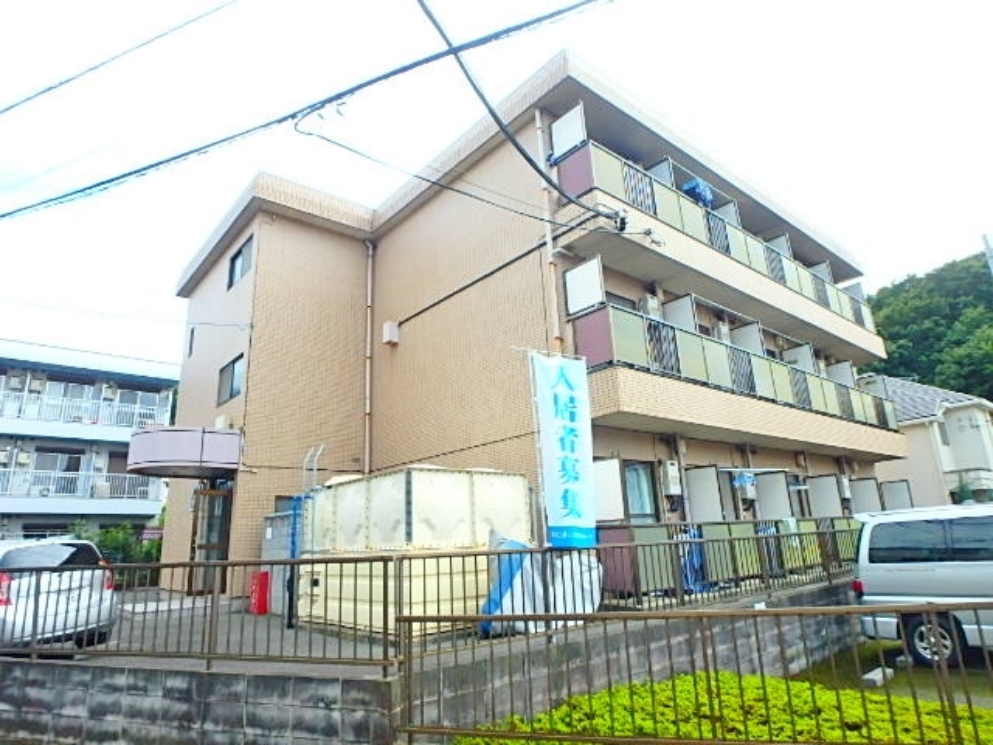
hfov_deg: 79.0
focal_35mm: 21
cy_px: 372
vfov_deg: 63.4
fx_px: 602
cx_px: 496
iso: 125
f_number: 3.5
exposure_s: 1/320
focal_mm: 3.7
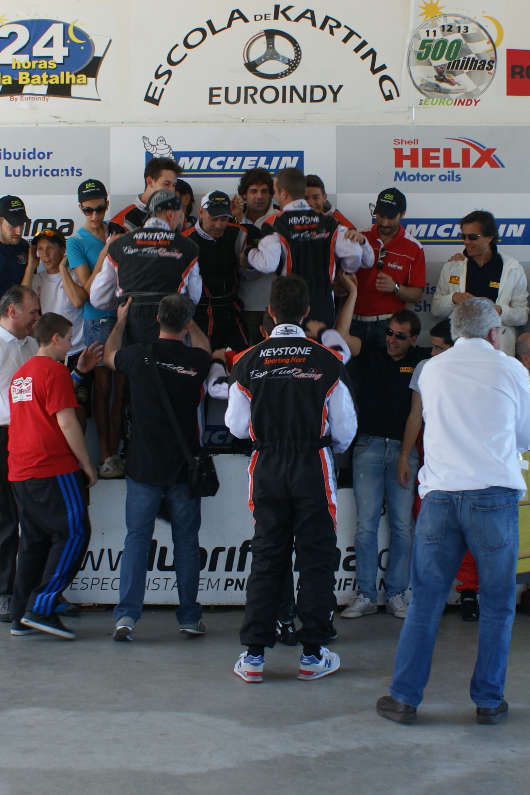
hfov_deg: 23.0
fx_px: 1303
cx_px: 260
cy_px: 355
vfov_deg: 33.9
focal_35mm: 59
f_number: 5
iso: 100
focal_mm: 20
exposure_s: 1/40
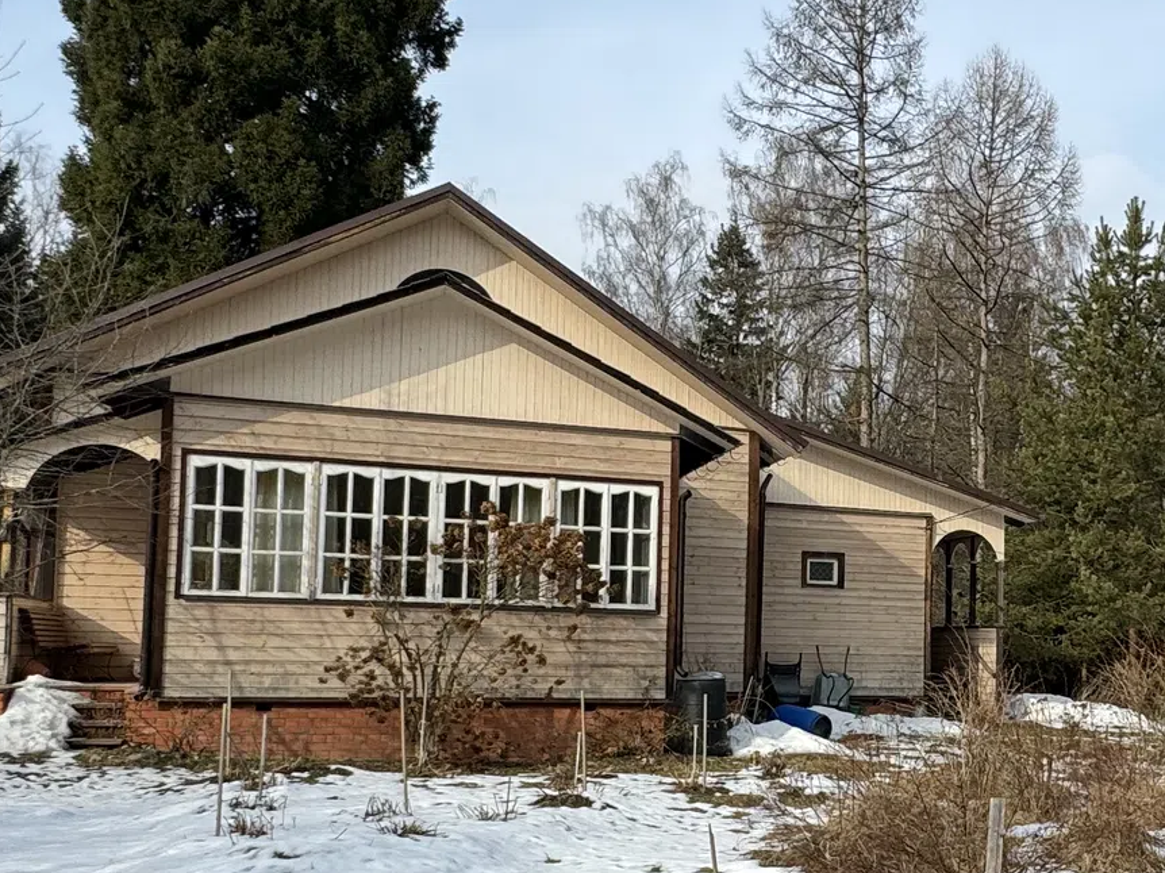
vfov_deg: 36.4
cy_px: 593
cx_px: 927
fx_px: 1312
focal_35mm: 39
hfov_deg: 45.5
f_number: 2.2
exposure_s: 1/889
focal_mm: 2.22
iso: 40
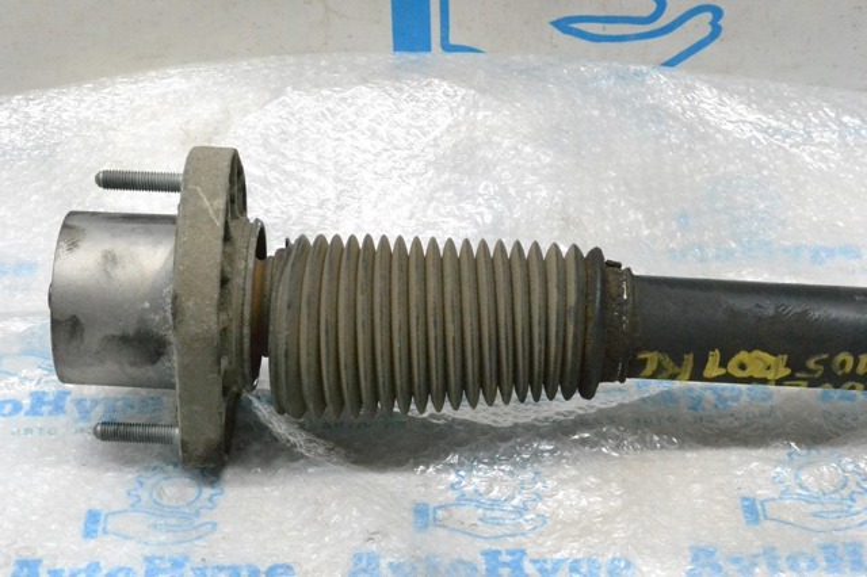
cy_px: 288
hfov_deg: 24.6
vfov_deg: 16.5
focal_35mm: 82
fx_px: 1986
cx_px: 434
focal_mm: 55
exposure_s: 1/160
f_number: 11
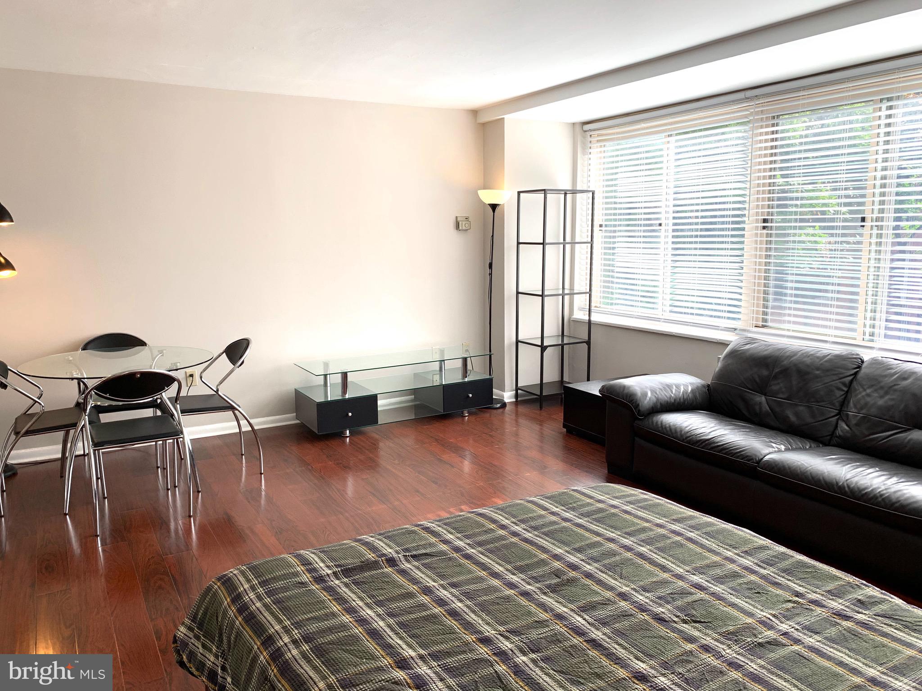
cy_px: 346
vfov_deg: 53.1
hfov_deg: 67.3
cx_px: 461
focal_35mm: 26
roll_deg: +0.4
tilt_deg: -8.5
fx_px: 693
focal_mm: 4.25
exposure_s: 1/196
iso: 25
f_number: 1.8
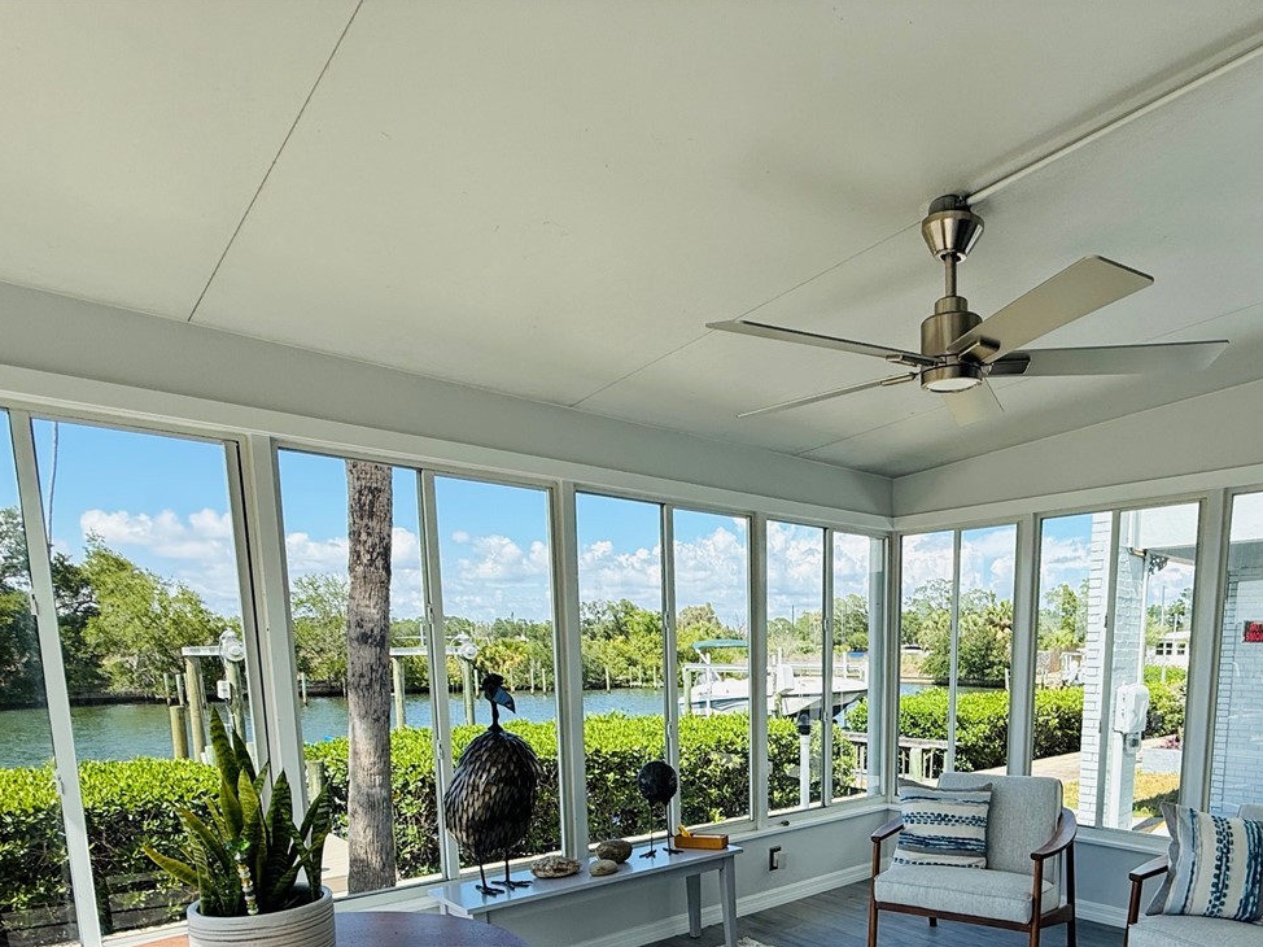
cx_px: 812
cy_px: 774
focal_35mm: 23
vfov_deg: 54.3
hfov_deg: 72.3
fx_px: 839
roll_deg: +0.6
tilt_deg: -6.0
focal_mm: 2.22
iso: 50
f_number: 2.2
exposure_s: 1/1087
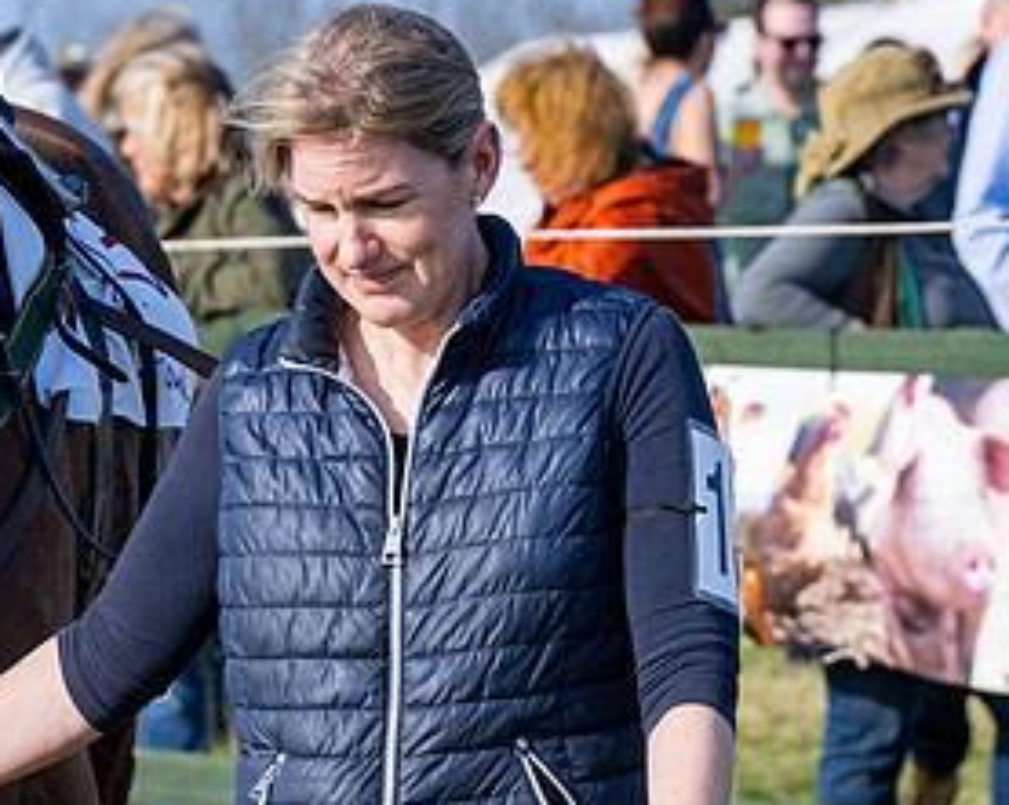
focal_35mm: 371
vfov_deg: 4.2
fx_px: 11067
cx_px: 269
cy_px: 225
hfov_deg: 5.2
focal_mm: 87
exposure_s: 1/2000
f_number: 4.5
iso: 200
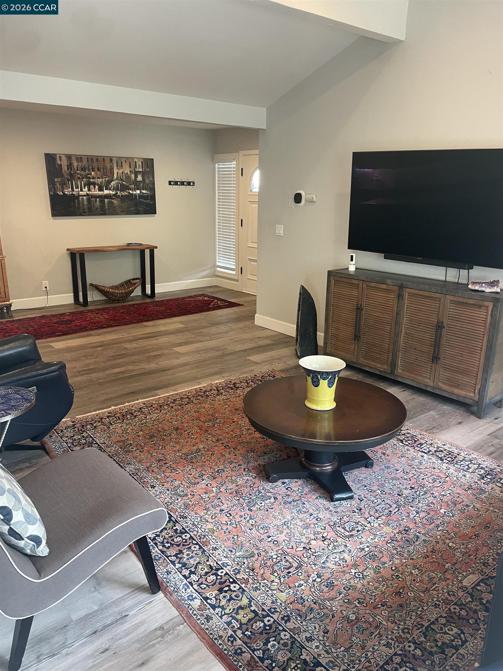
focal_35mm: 26
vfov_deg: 67.3
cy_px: 336
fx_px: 504
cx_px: 252
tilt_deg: -16.3
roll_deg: -0.8
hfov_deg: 53.1
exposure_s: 1/60
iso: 125
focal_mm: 4.2
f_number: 1.6
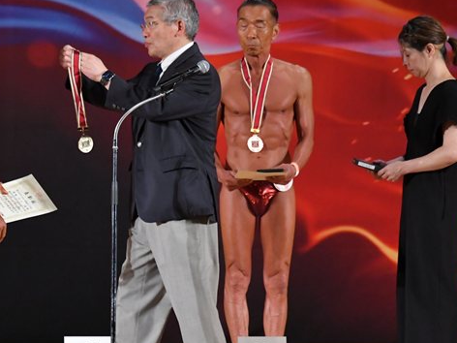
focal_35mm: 355
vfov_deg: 4.2
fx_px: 4687
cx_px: 96
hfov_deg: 5.6
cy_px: 185
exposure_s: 1/400
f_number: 5.6
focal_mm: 150
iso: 3200
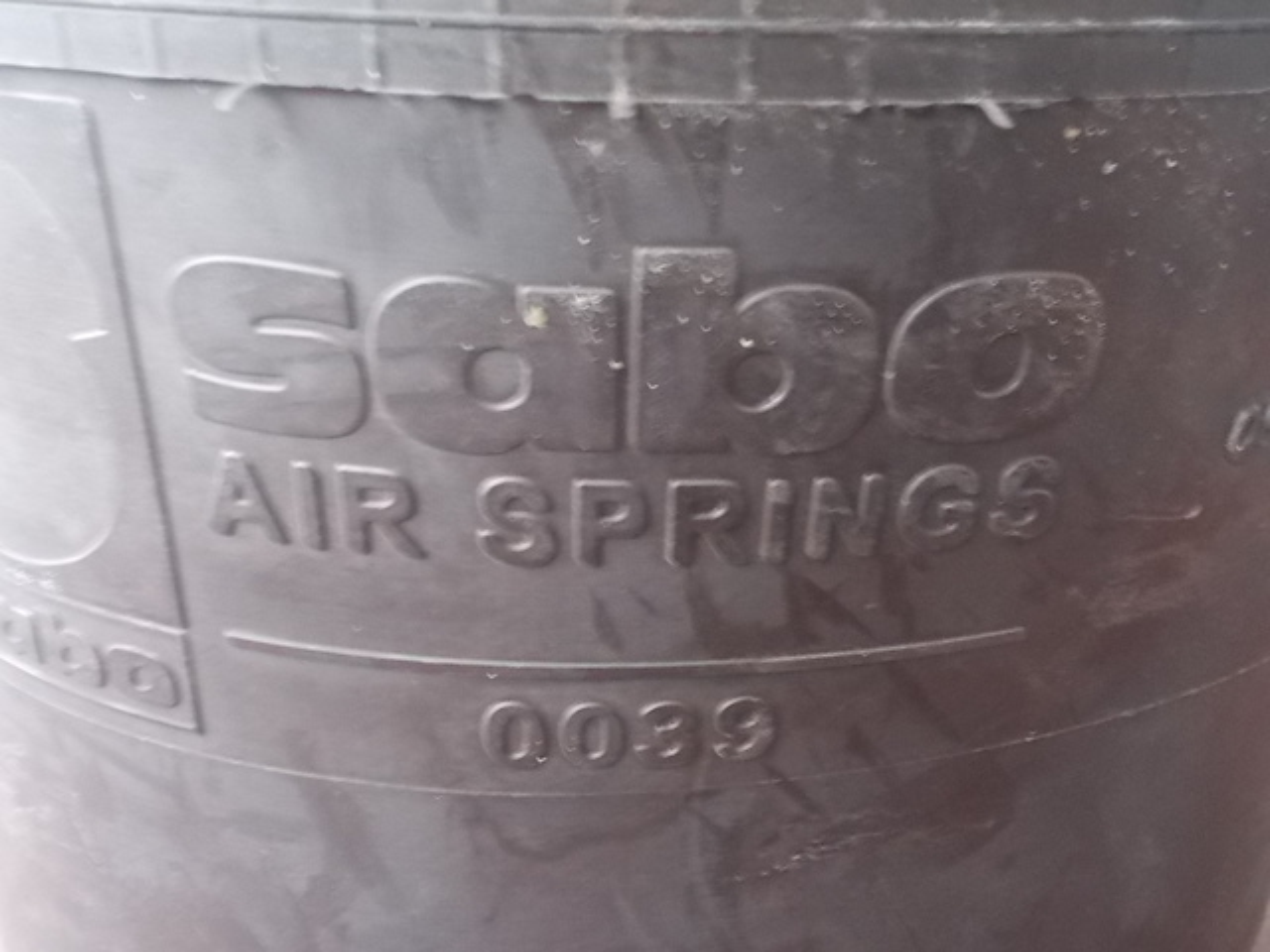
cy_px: 476
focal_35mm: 29
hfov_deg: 61.7
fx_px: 1064
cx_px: 635
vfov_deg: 48.2
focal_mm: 4.1
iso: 400
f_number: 3.3
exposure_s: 1/8
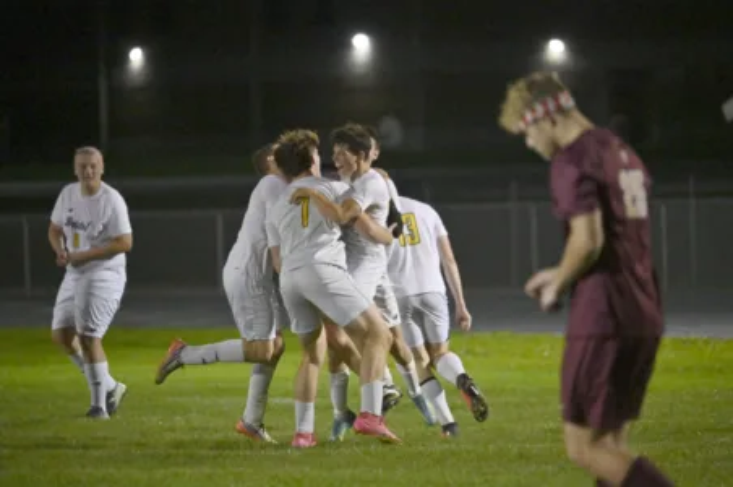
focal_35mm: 429
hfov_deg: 4.8
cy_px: 244
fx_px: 8722
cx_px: 366
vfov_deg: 3.2
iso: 5000
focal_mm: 429
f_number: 6.3
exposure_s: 1/800
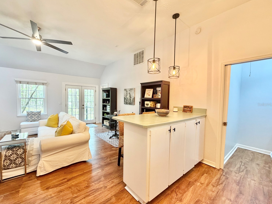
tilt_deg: -3.3
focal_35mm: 15
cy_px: 104
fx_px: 118
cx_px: 129
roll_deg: -0.2
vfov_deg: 81.7
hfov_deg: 98.1
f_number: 2.2
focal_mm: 2.22
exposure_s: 1/60
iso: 200
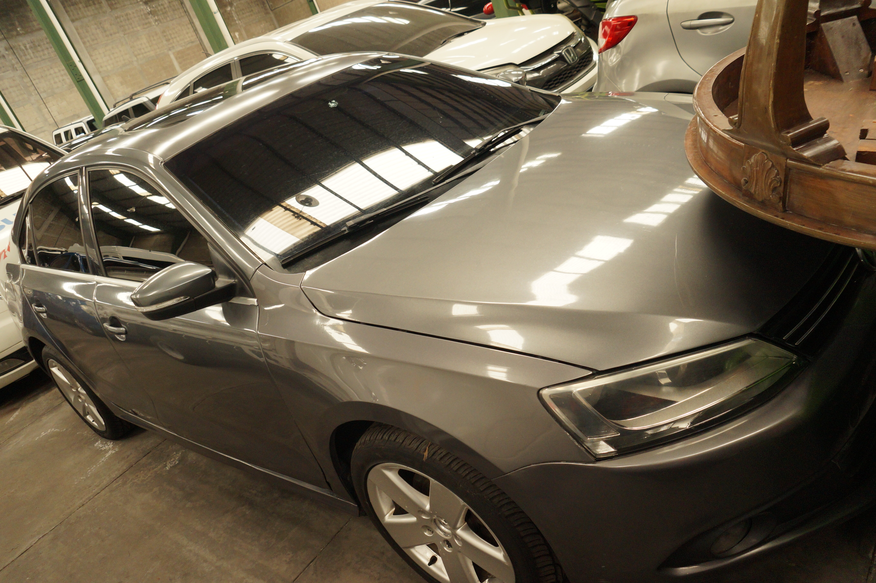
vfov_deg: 47.9
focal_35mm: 27
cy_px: 292
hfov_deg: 67.4
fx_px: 657
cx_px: 438
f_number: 5
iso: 800
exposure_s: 1/60
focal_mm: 18
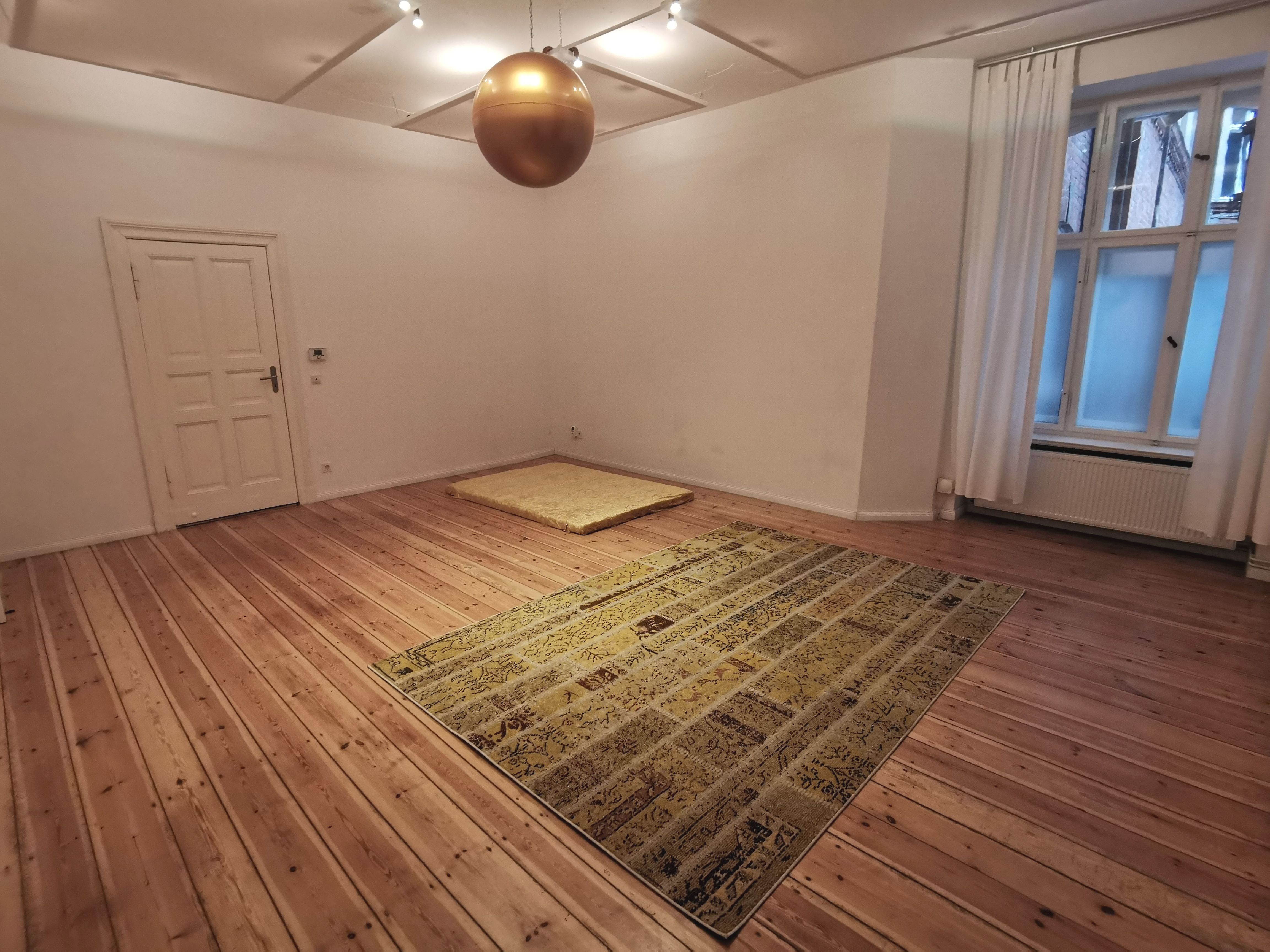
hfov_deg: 91.0
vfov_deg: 74.7
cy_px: 476
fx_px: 624
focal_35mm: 17
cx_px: 635
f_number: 2.2
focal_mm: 2.26
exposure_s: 1/100
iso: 320
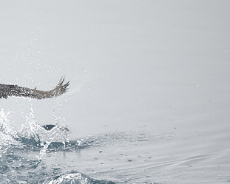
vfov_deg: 1.2
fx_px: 9165
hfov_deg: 1.4
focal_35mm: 1346
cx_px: 2
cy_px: 112
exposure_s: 1/1000
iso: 800
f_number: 6.3
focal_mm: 600
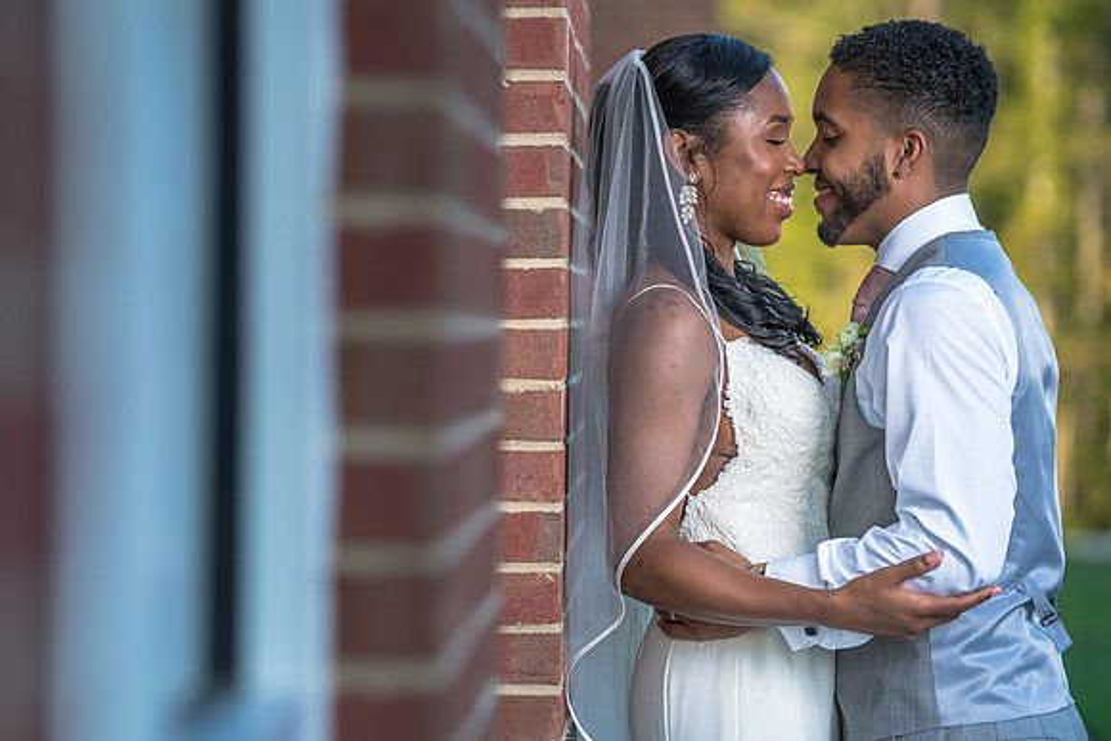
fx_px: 5770
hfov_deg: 11.0
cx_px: 497
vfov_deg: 7.4
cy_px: 408
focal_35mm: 187
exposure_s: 1/250
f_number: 4
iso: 100
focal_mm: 168
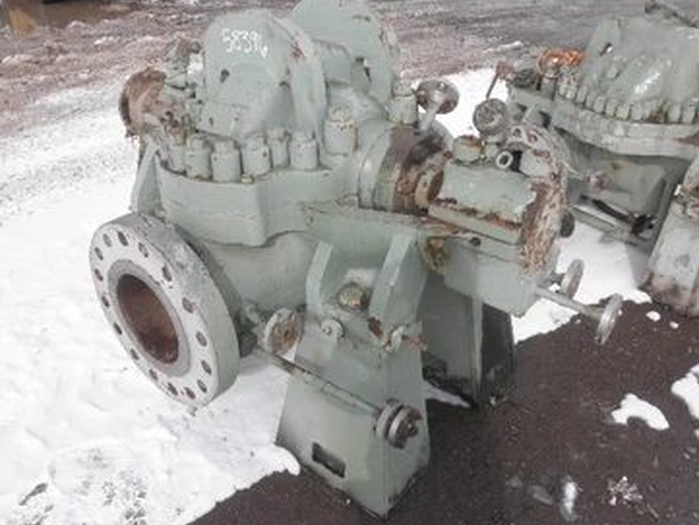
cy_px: 256
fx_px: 626
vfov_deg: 45.5
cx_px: 335
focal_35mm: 31
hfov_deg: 58.3
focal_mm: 5
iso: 64
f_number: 8.5
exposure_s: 1/160
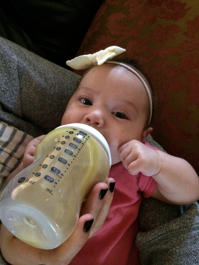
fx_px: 222
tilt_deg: -68.0
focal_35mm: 29
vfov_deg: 61.7
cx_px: 100
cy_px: 132
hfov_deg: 48.2
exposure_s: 1/15
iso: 500
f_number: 2.2
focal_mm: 4.15
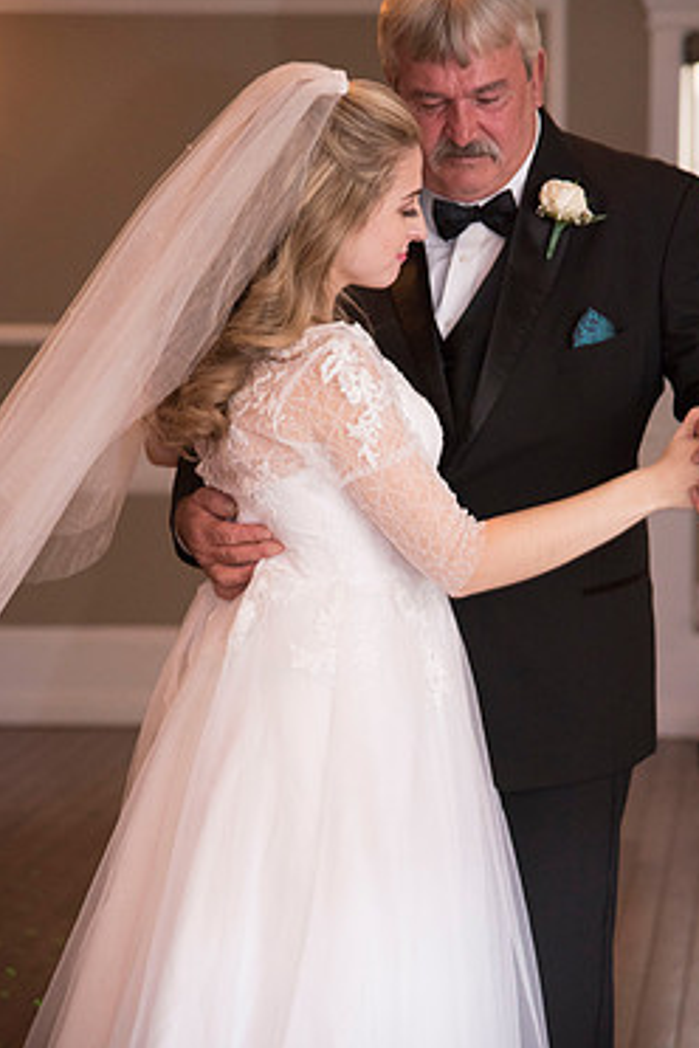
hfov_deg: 11.9
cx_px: 420
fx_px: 3349
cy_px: 490
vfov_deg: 17.8
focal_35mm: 115
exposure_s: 1/125
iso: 2000
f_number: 4
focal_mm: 95
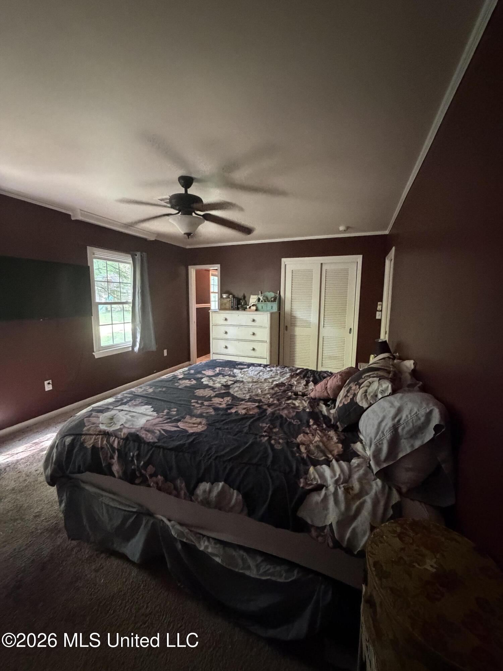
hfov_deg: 85.7
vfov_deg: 102.1
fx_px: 271
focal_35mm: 14
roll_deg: -0.9
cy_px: 336
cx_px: 252
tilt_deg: -6.4
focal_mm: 2.22
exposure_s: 1/30
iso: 1250
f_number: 2.2
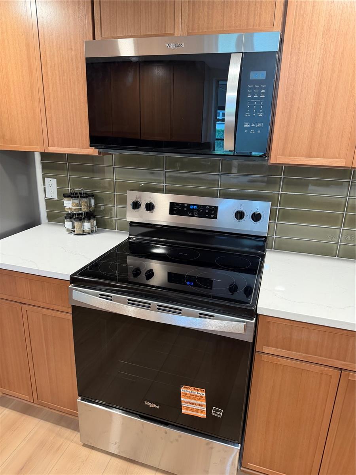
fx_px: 329
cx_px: 178
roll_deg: -1.0
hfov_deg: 56.8
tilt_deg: -17.5
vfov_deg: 71.6
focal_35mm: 24
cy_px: 238
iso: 250
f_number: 1.78
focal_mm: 6.76
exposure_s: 1/60
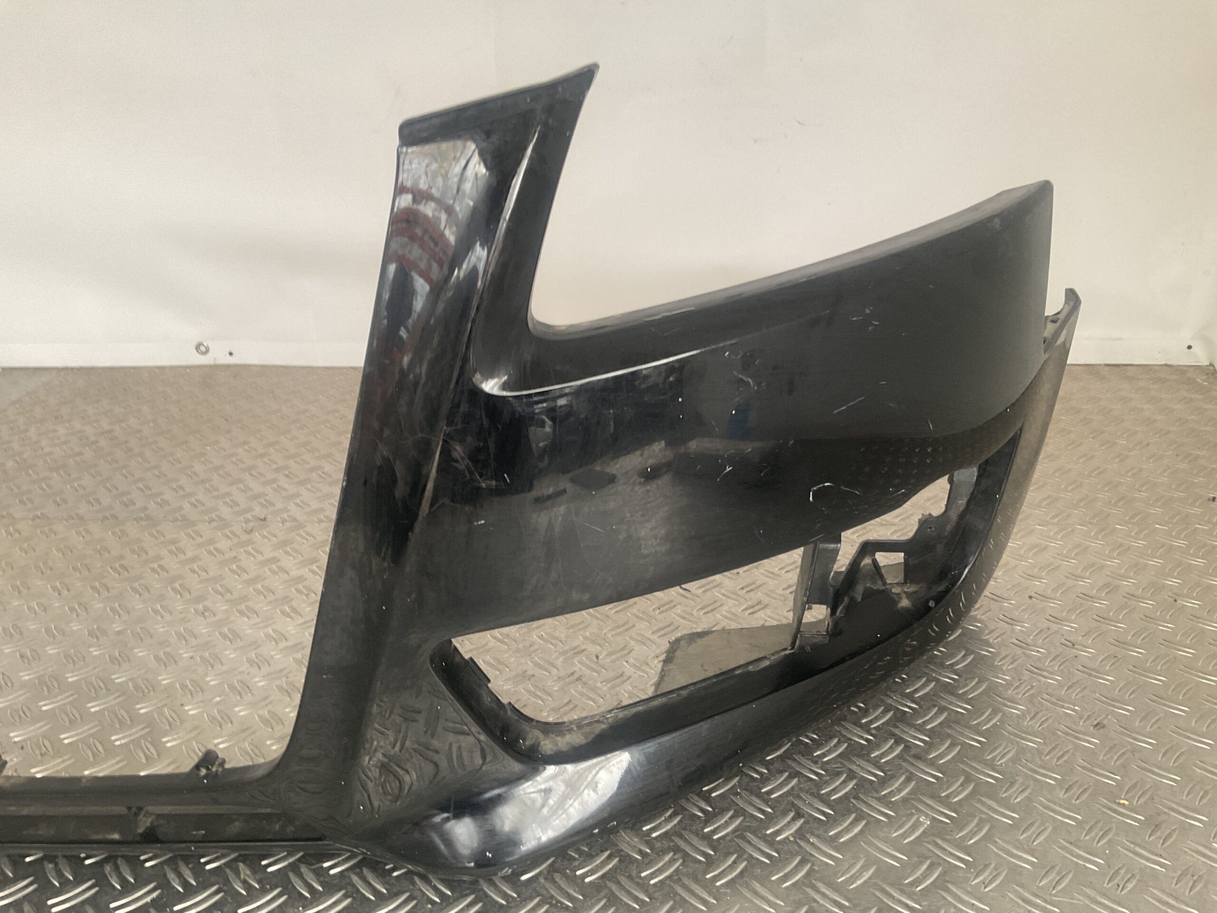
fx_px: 1020
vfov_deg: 48.2
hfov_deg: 61.7
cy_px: 456
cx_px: 608
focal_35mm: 29
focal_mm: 3
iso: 50
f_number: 1.8
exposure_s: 1/50
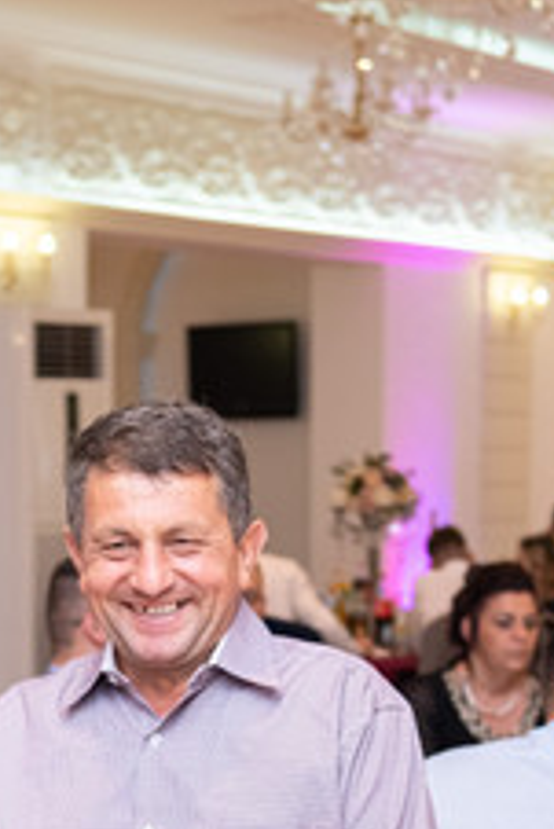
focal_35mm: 99
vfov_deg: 20.2
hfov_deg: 13.8
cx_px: 130
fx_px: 2282
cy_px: 759
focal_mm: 23
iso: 800
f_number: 2
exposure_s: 1/125
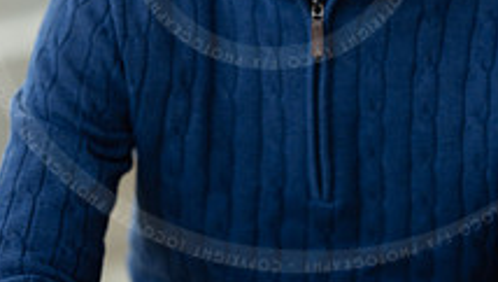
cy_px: -30
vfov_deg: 6.5
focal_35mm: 187
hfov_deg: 11.5
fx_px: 2472
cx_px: 277
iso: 100
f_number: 1.8
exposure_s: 1/160
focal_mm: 85
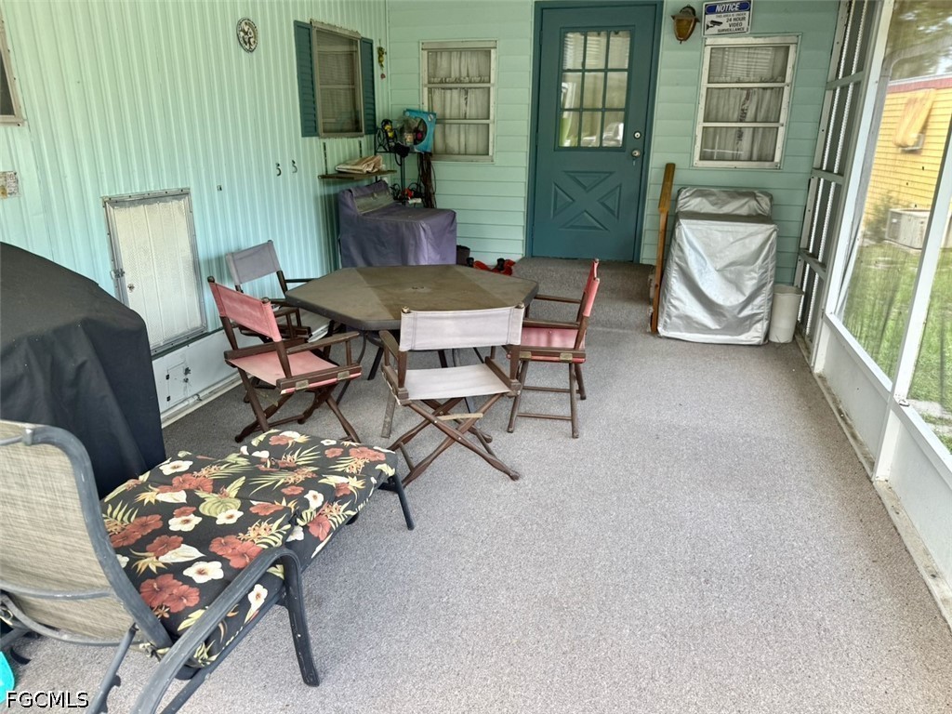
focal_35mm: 24
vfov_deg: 56.8
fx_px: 660
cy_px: 357
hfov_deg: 71.6
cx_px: 476
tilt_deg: -14.2
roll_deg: +0.2
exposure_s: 1/121
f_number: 1.78
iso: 80
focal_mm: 6.76
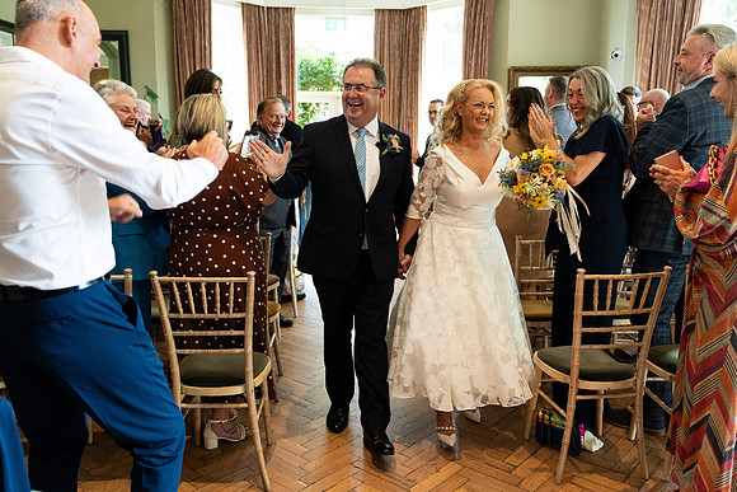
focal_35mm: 30
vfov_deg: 43.6
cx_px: 368
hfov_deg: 61.9
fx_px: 614
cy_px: 246
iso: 3200
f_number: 3.5
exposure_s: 1/200
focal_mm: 30
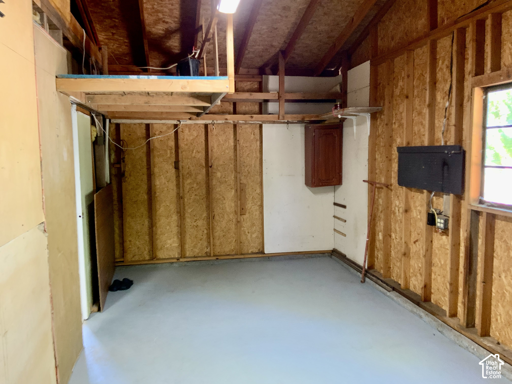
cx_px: 256
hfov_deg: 61.7
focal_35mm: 29
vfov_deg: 48.2
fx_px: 429
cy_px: 192
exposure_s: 1/60
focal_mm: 3
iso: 250
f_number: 1.8
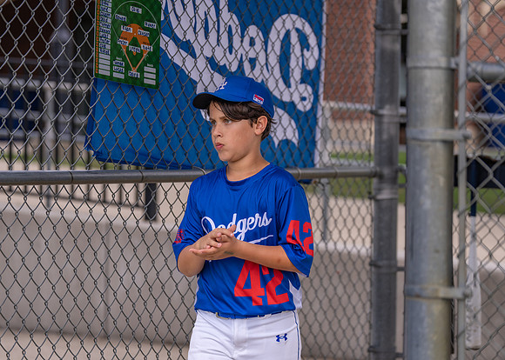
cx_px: 252
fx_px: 1572
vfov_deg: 13.1
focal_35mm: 110
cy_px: 180
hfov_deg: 18.3
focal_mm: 103
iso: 100
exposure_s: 1/800
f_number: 2.8
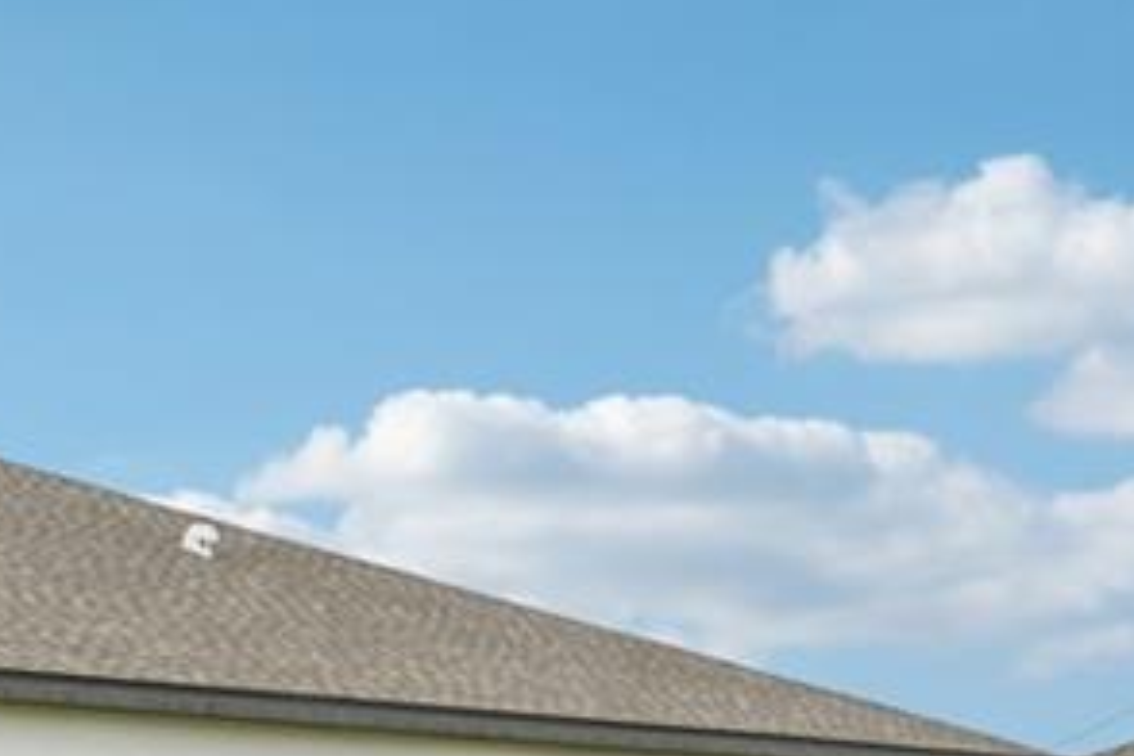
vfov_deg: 10.9
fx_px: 3843
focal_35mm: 122
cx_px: -490
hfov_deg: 15.6
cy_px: 1038
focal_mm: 35
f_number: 8
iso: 400
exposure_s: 1/1000
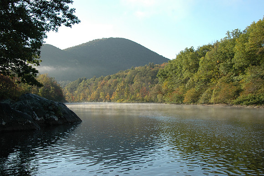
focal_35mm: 48
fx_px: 352
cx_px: 132
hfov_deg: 41.1
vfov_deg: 28.0
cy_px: 88
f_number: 8
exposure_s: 1/250
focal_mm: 32
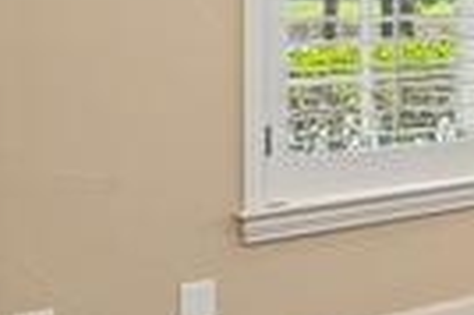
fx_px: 1065
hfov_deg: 15.9
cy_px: -39
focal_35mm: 81
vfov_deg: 16.3
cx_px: 1072
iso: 320
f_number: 8
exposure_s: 1/30
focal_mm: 17
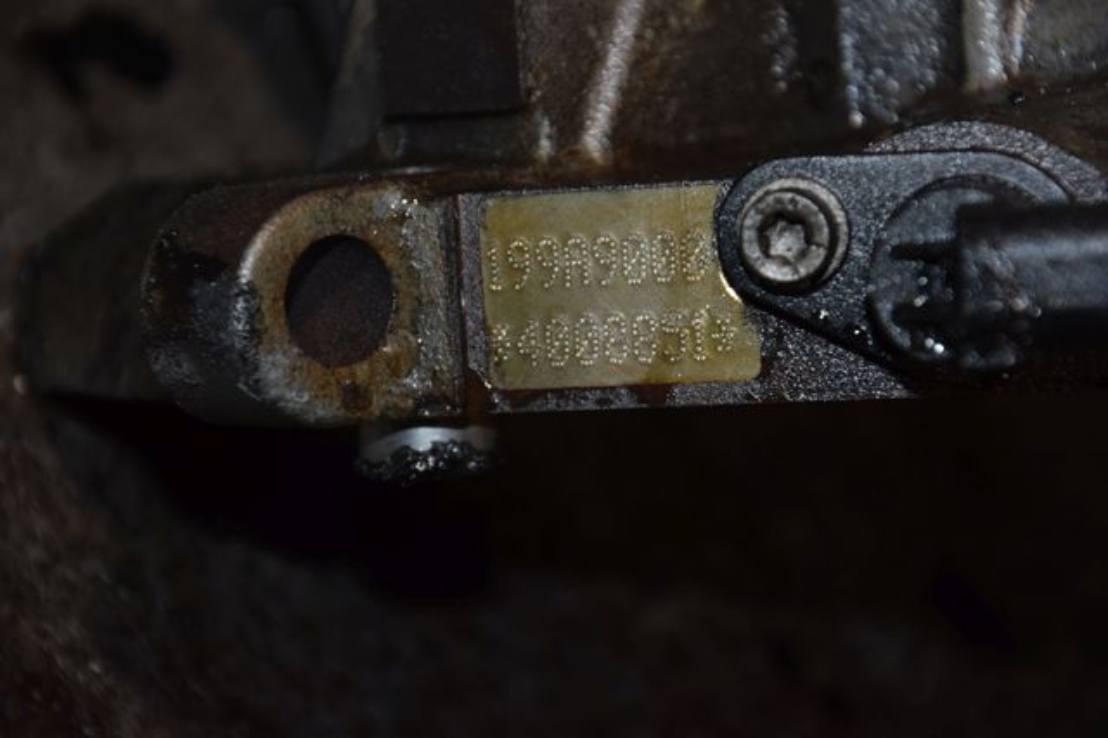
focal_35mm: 158
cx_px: 554
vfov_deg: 8.7
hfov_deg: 13.0
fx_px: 4845
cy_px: 369
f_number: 5.6
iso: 800
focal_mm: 105
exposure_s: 1/60
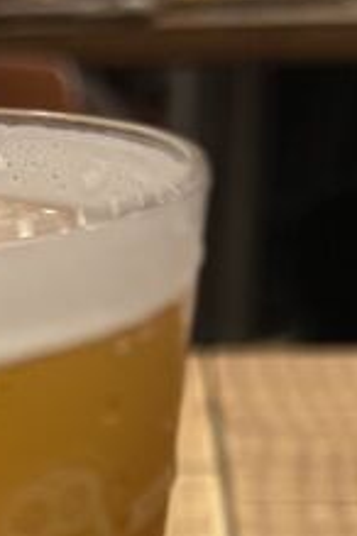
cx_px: -39
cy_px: 817
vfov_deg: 18.9
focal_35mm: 94
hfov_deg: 14.2
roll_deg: +1.9
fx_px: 1398
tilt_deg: -34.5
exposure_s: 1/50
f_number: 1.6
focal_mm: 5.1
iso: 64
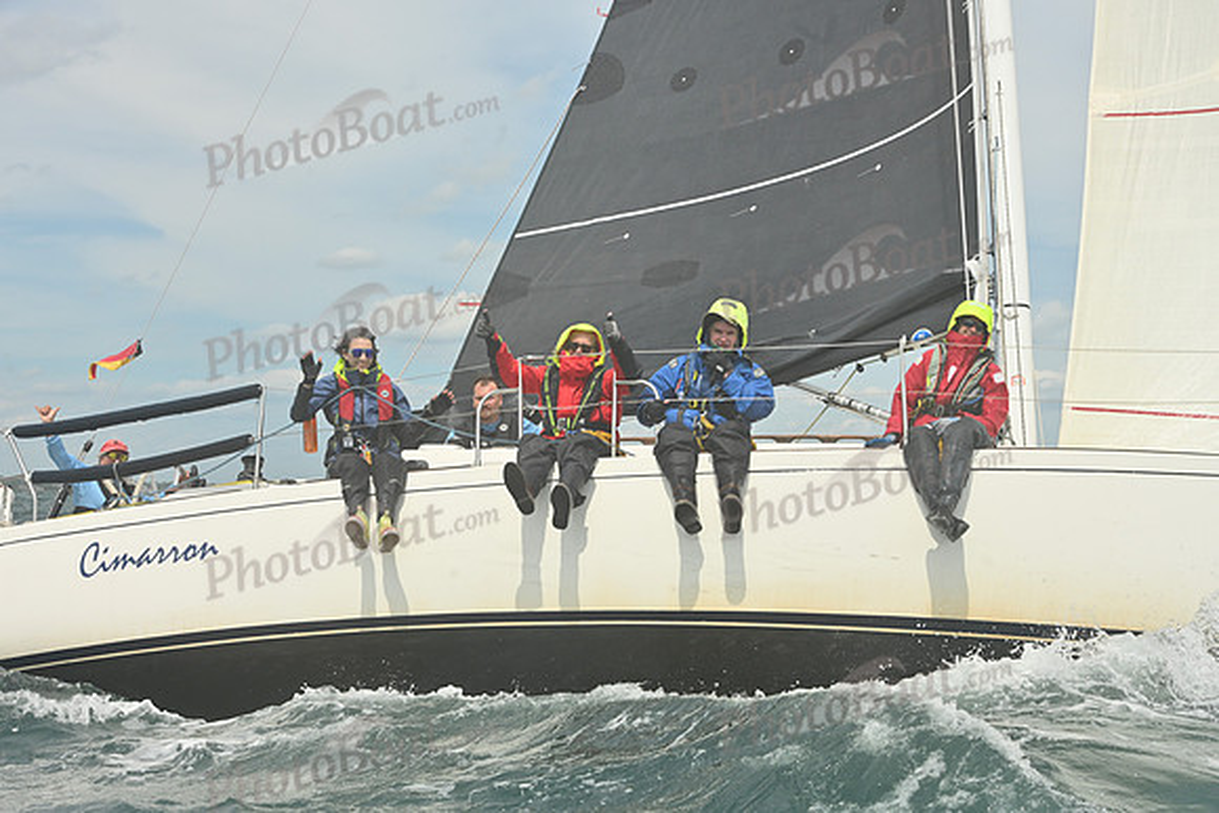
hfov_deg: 28.8
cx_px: 610
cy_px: 406
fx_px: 2371
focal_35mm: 70
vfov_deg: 19.5
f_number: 11
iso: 320
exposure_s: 1/1250
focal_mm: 70
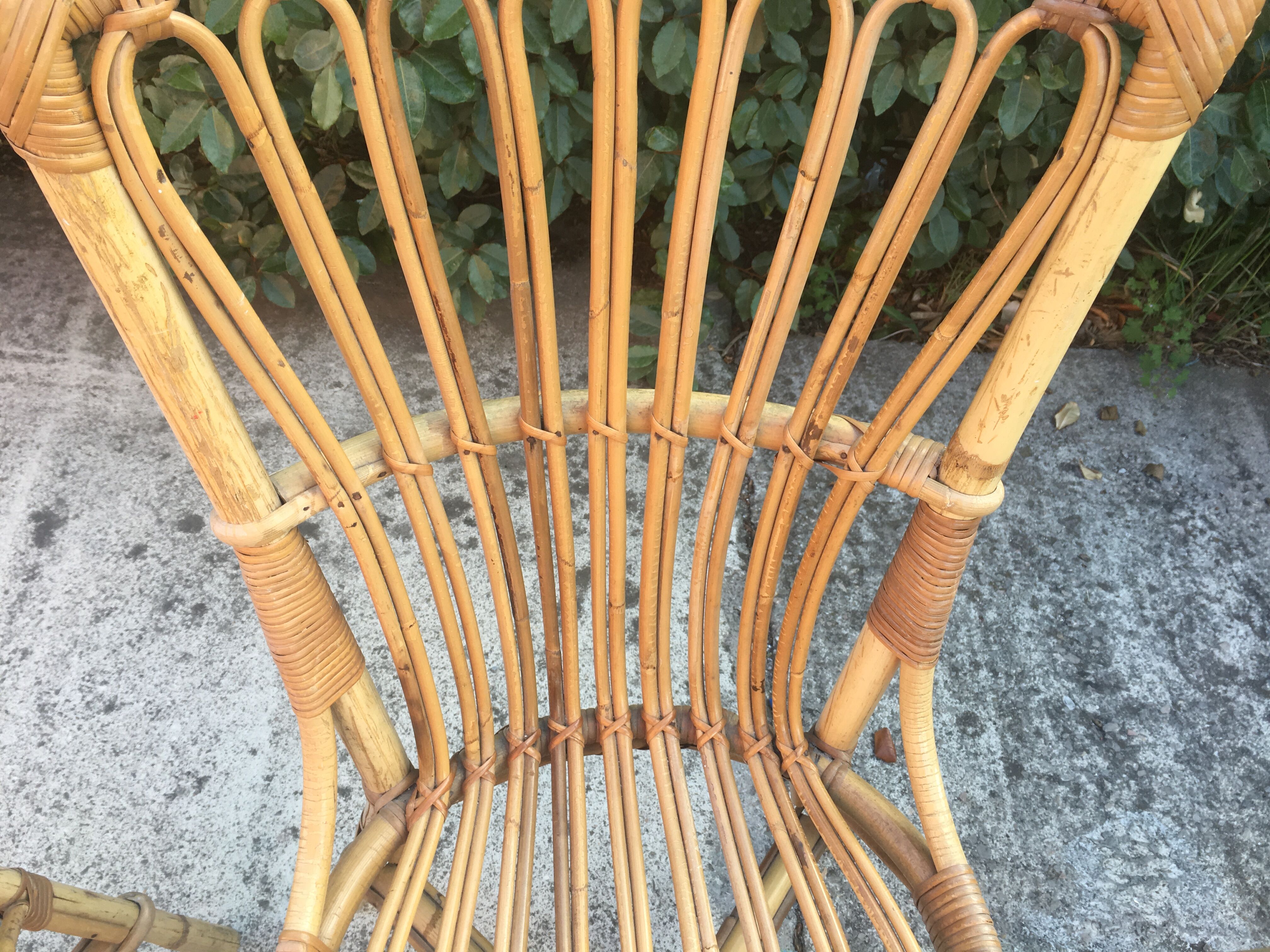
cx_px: 635
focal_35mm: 29
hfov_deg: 61.7
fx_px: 1064
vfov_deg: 48.2
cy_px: 476
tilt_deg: -50.4
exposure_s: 1/100
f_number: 2.2
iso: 25
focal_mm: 4.15
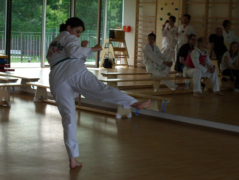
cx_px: 120
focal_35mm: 95
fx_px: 656
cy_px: 90
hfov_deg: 20.7
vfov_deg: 15.6
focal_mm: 19.7
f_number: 4.8
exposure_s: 1/800
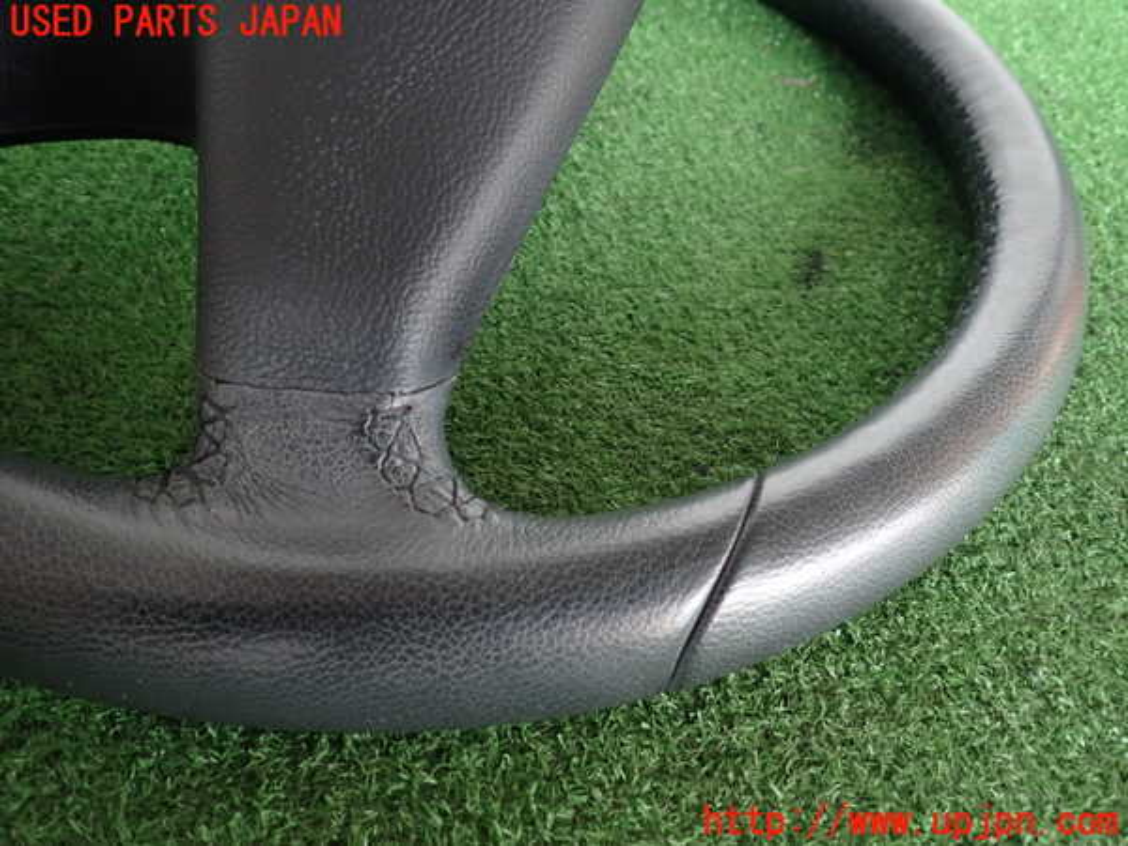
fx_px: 815
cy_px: 423
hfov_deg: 69.4
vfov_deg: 54.9
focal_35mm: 25
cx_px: 564
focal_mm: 4.5
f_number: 2
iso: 200
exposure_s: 1/50
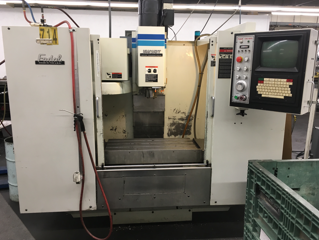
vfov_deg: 46.8
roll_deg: -1.7
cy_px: 120
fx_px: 276
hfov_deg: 60.0
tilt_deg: -12.1
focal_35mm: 30
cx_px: 160
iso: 50
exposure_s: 1/30
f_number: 2.2
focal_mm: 4.15
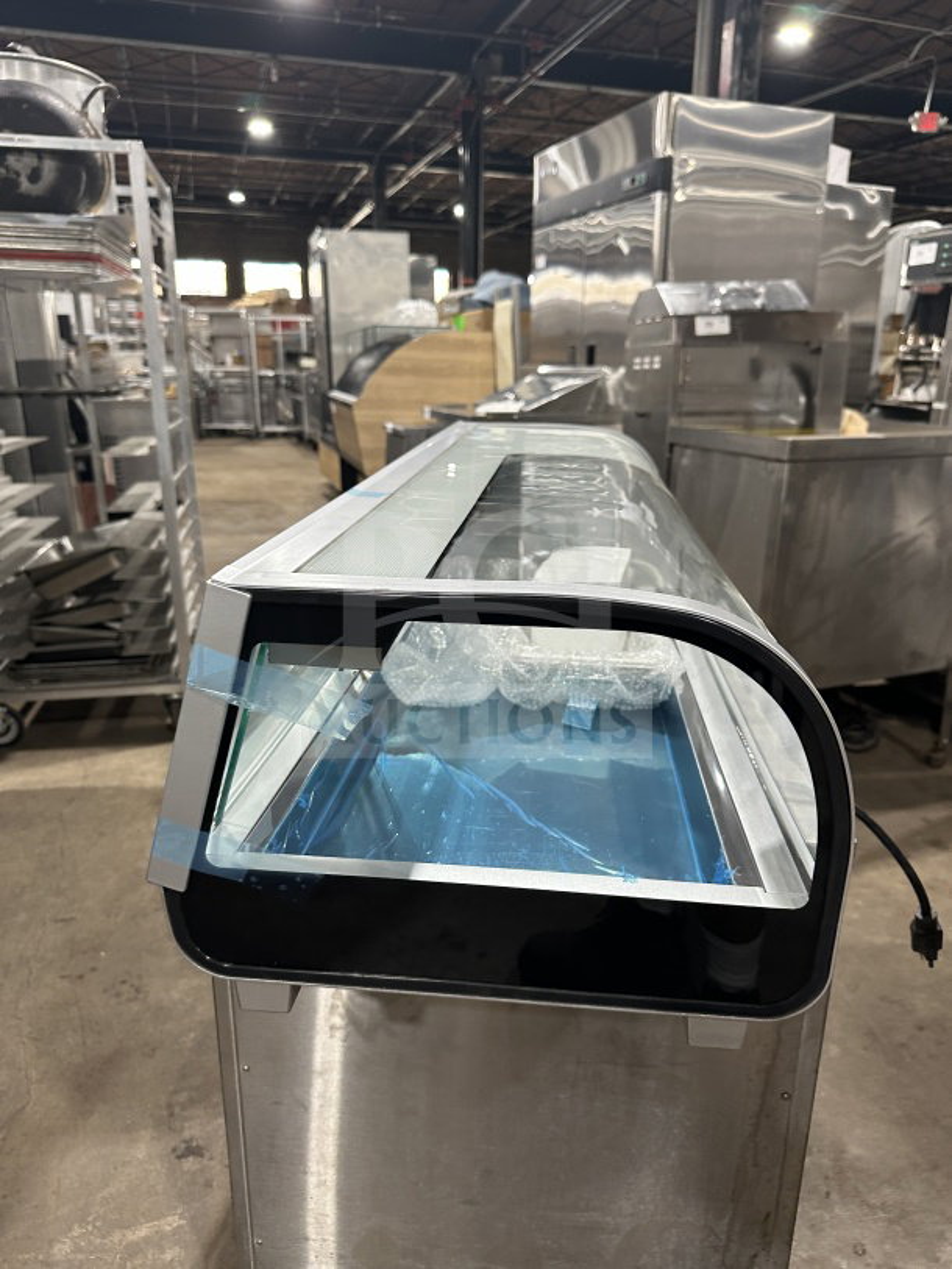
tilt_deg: -15.4
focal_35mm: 24
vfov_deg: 71.6
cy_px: 634
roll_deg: -3.4
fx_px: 880
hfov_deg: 56.8
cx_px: 476
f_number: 1.78
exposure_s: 1/68
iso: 250
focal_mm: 6.86
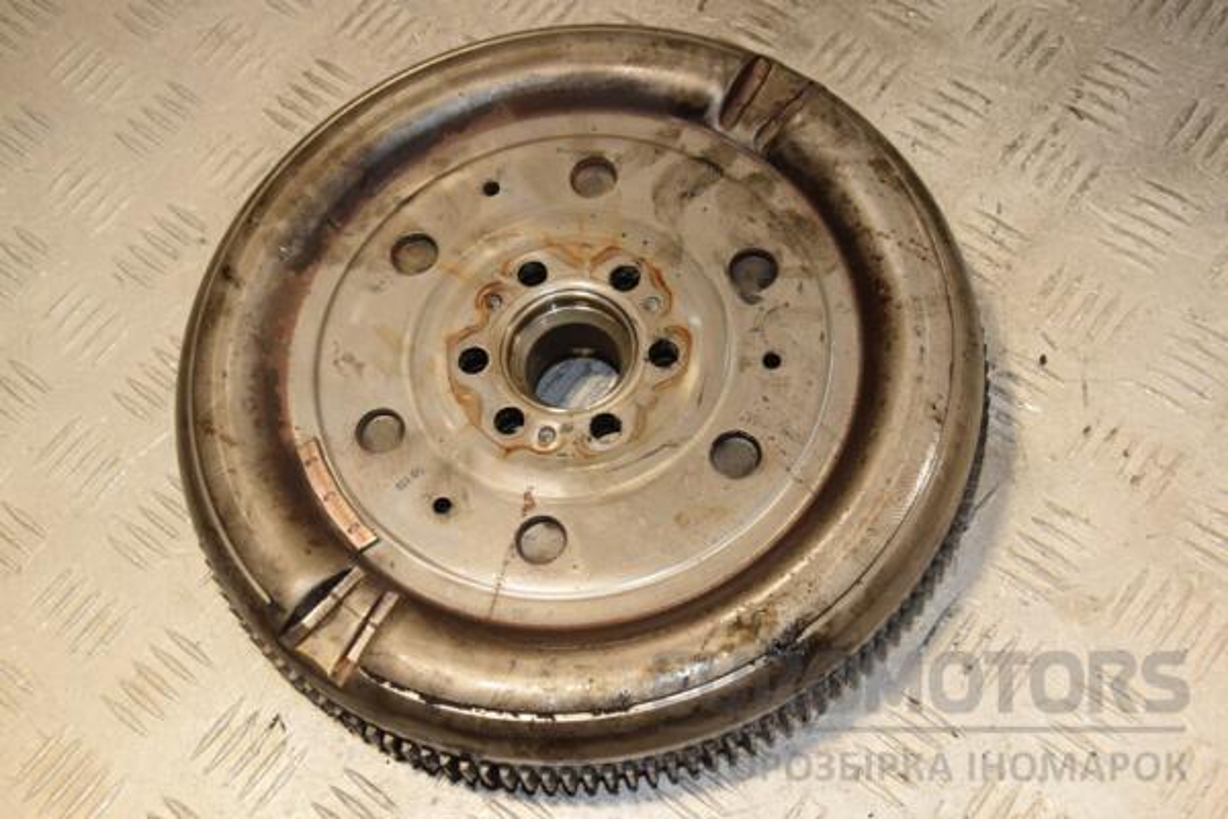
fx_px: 1740
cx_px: 614
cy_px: 410
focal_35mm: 51
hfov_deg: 38.9
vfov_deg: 26.5
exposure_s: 1/200
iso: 800
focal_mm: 34
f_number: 7.1
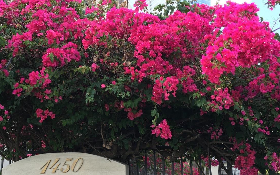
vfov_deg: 28.5
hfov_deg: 44.2
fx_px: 343
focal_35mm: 45
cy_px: 104
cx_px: 113
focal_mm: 4.15
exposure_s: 1/155
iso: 25
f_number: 2.2
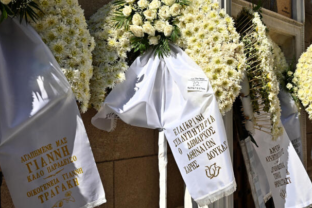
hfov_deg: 51.2
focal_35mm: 38
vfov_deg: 35.4
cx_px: 160
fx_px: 325
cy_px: 100
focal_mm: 34.5
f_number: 5.6
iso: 100
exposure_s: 1/800
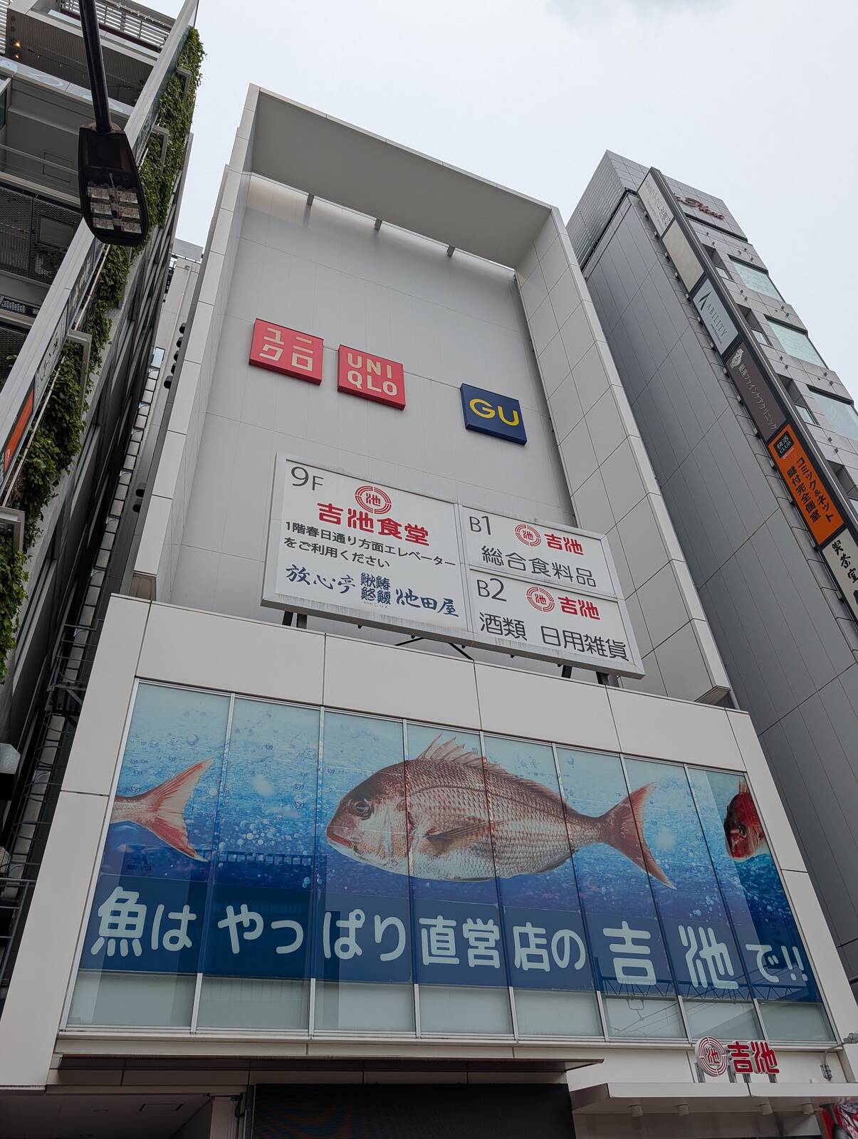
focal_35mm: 24
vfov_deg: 71.5
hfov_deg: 56.9
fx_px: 791
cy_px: 570
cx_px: 429
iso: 20
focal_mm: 6.9
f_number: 1.68
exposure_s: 1/1678
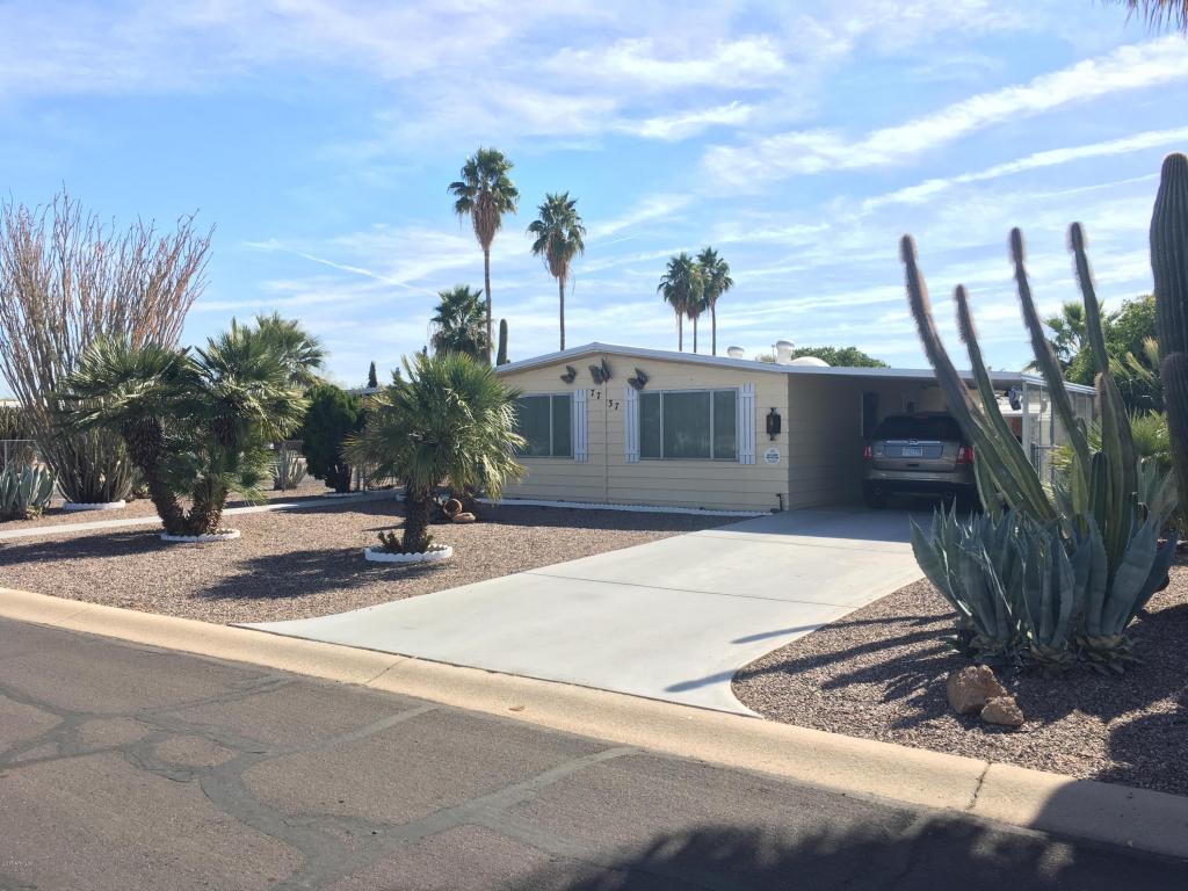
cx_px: 594
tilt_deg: +0.5
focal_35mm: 29
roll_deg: +0.0
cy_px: 446
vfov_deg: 48.2
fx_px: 995
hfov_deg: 61.7
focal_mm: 4.15
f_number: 2.2
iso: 25
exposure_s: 1/793
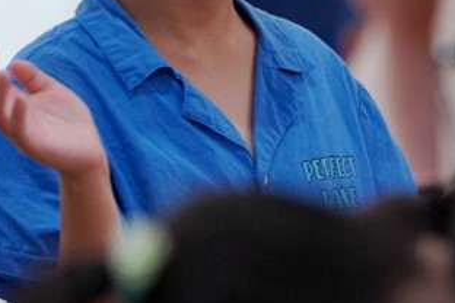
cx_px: 20
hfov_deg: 3.6
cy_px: -114
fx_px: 7292
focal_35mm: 577
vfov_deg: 2.4
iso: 2000
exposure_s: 1/250
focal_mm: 200
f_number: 4
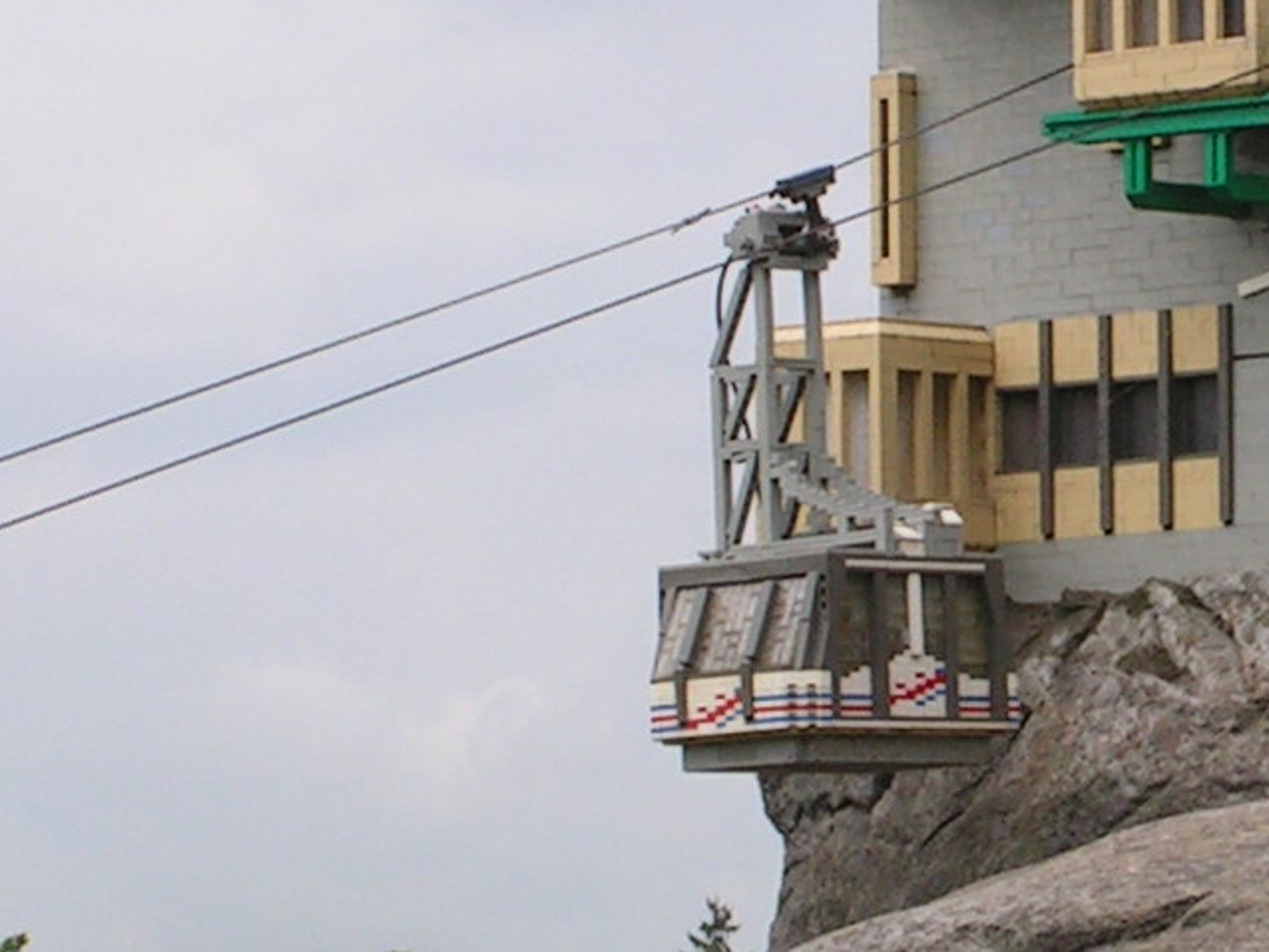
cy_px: 66
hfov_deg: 6.5
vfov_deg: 4.9
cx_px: 1450
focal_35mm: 303
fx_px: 11110
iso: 50
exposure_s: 1/200
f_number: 6.3
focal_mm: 14.1
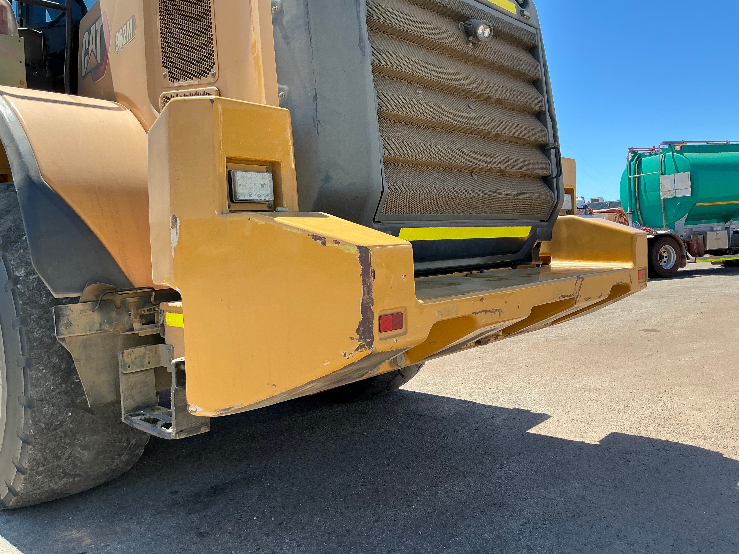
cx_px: 370
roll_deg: +3.1
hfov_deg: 63.4
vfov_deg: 49.7
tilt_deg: -1.9
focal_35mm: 28
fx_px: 598
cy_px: 277
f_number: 1.8
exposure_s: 1/749
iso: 25
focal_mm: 3
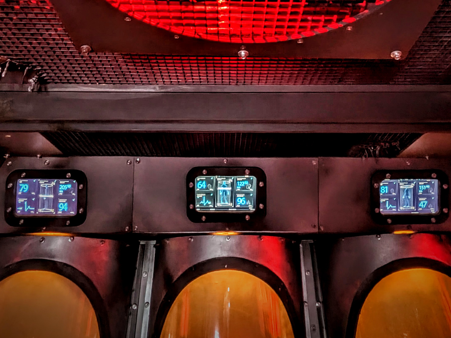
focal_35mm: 30
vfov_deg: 39.9
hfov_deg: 59.9
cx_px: 238
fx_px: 391
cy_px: -15
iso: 153
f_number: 2.2
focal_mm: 1.83
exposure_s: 1/21.7
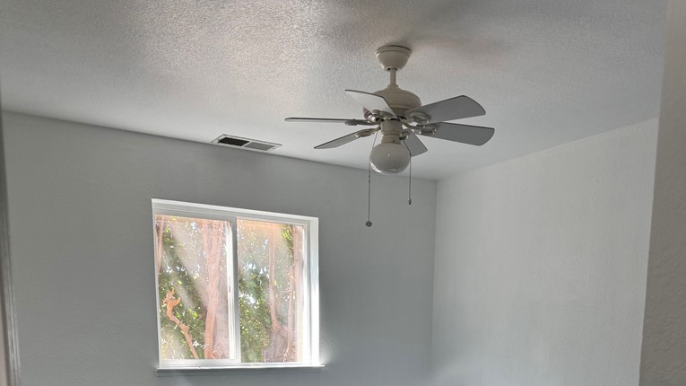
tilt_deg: -9.8
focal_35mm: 35
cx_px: 343
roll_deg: -0.2
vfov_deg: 29.9
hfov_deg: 56.6
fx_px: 637
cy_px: 437
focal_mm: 6.76
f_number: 1.78
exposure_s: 1/121
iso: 125
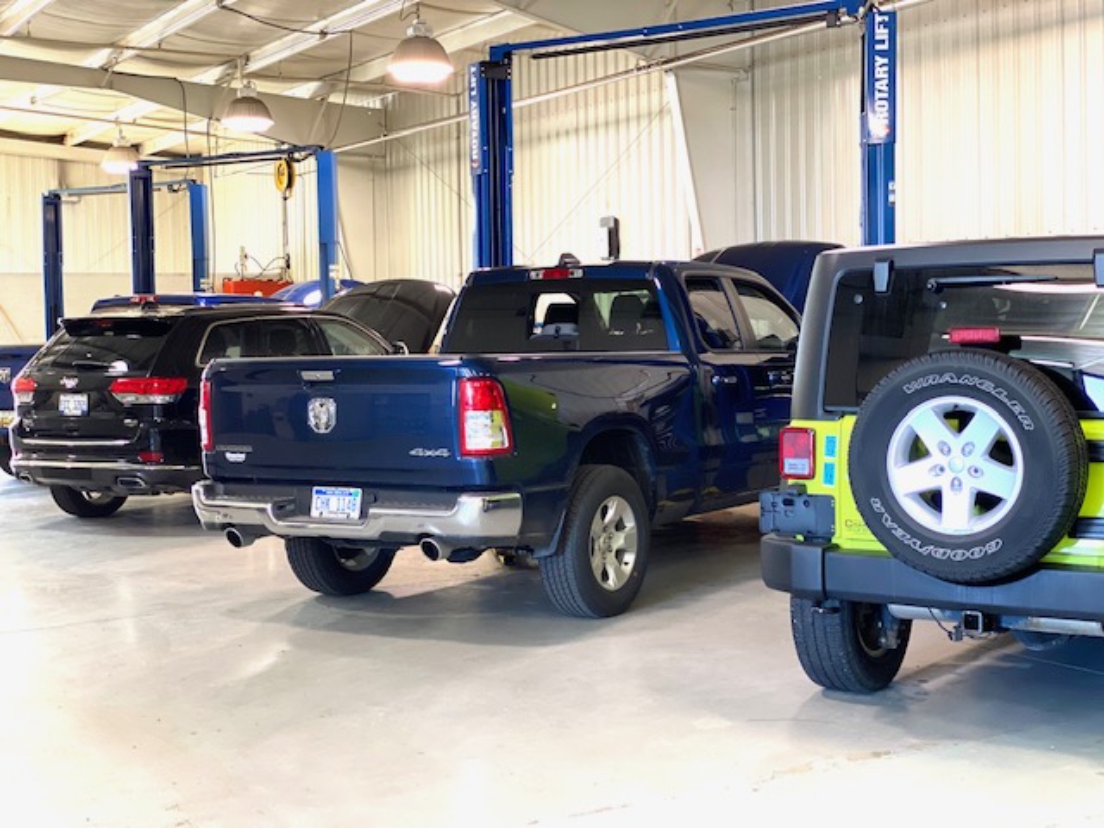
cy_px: 414
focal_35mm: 52
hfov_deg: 36.8
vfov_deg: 28.0
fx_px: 1658
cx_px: 552
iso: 160
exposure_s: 1/40
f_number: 2
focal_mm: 6
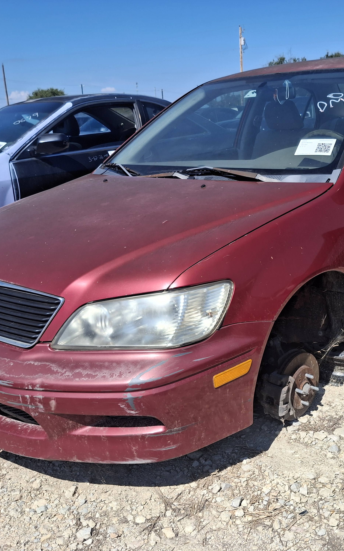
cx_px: 254
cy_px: 277
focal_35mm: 36
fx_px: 540
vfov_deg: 54.0
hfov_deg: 34.6
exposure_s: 1/2513
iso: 32
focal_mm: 4.69
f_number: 1.8
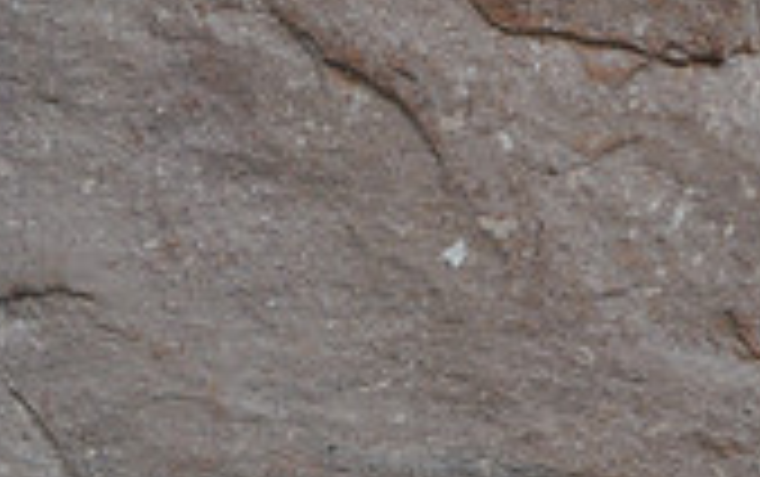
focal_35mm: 549
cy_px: 790
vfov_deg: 2.4
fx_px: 11377
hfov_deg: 3.8
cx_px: 9
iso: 500
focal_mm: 105
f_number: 5.6
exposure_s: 1/60
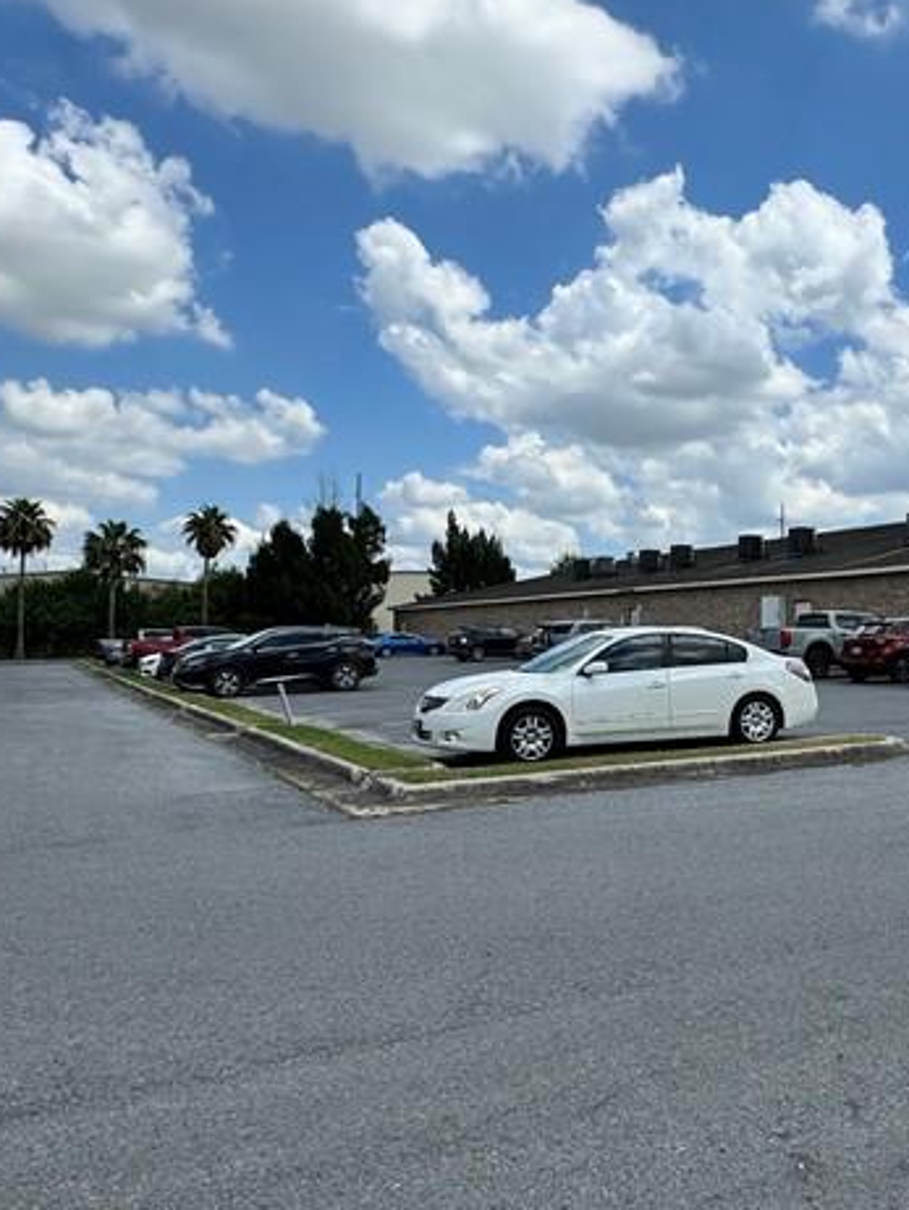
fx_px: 1084
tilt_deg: +1.5
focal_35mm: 31
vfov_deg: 58.3
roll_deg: -0.3
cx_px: 676
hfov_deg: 44.1
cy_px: 602
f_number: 2.2
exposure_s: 1/3390
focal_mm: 2.22
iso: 50
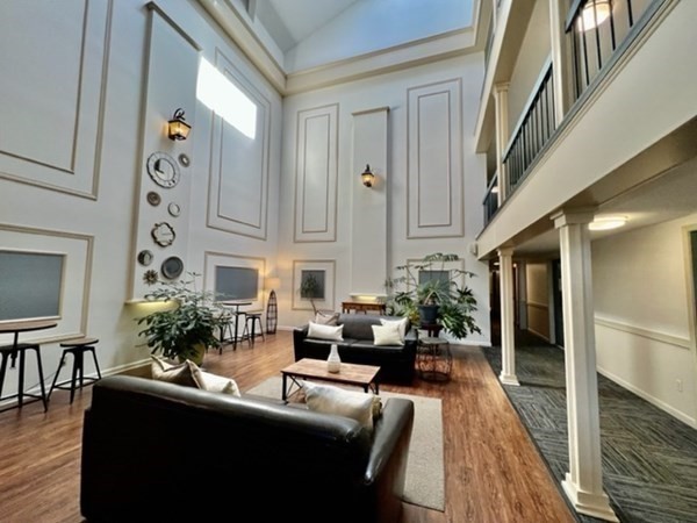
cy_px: 262
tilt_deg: +2.9
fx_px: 262
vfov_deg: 89.9
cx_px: 348
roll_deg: -1.6
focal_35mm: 13
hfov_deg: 106.2
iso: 80
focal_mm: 1.57
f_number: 1.8
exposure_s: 1/120
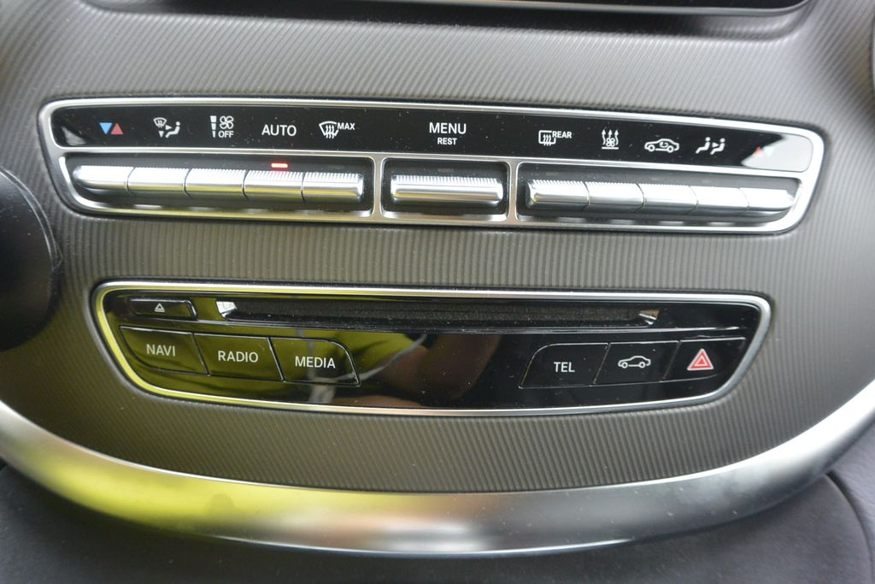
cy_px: 292
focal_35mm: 29
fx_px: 705
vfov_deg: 45.0
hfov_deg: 63.7
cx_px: 438
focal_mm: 11
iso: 500
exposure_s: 1/125
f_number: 3.5
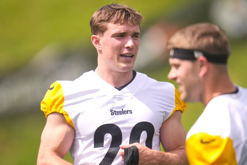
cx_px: 124
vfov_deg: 2.5
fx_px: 3842
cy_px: 82
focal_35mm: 560
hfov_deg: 3.7
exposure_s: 1/2000
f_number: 4
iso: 160
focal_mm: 560
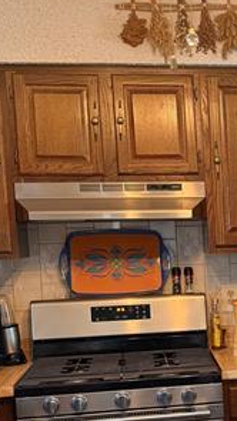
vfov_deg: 30.4
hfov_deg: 16.8
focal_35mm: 68
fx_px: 759
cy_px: 324
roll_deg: +1.0
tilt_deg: -5.6
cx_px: 300
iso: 320
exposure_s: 1/60
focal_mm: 6.76
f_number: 1.78
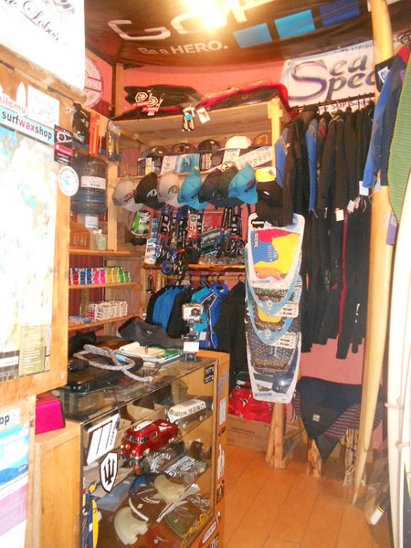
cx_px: 206
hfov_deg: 48.2
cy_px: 274
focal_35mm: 29
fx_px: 459
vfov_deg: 61.7
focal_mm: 5.1
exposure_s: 1/25
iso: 500
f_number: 3.4
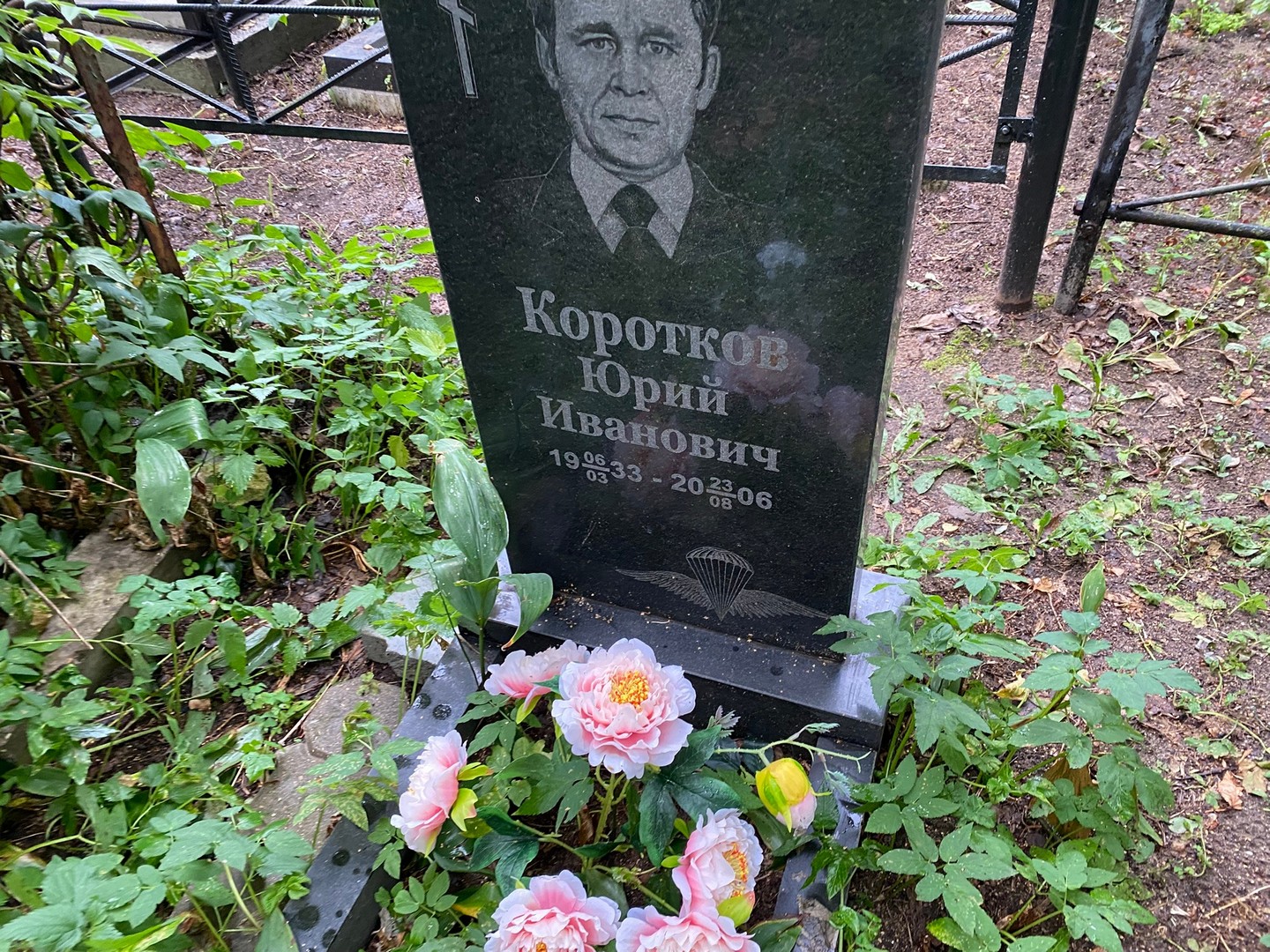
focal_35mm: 26
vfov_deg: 53.1
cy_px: 476
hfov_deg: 67.3
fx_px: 954
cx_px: 635
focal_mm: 4.25
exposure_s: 1/60
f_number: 1.8
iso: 250
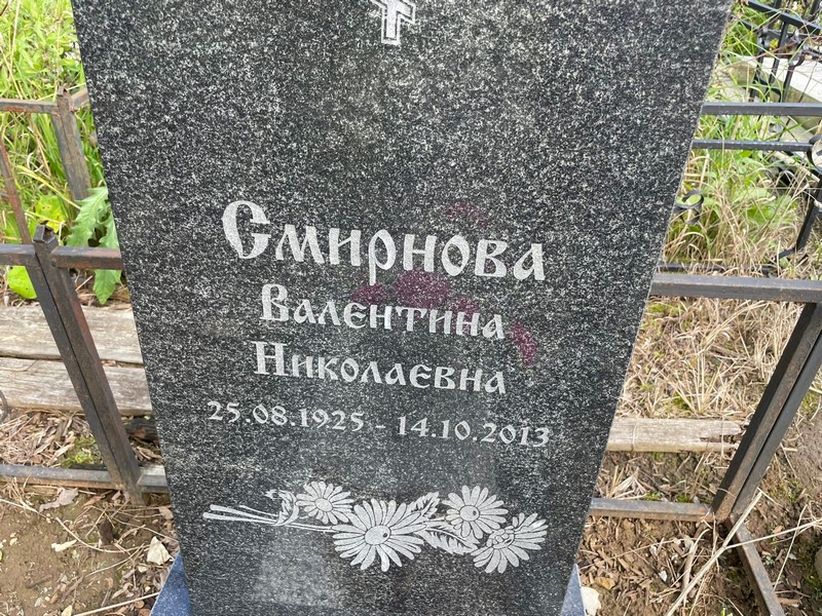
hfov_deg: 67.3
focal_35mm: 26
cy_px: 308
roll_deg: -2.4
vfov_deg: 53.1
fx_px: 617
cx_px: 411
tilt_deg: -34.7
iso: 32
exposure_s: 1/349
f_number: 1.6
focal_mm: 4.2
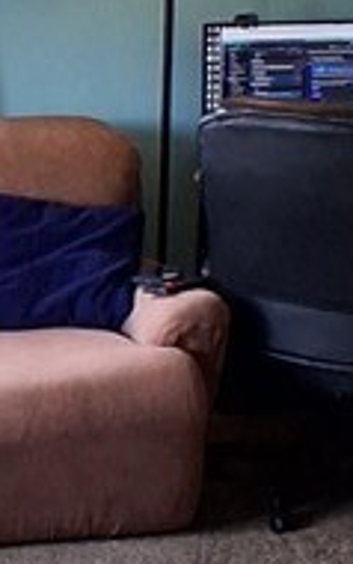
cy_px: 249
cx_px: -169
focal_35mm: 97
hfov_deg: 12.8
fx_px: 1491
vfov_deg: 21.4
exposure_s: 1/60
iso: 125
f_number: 2.2
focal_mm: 1.4
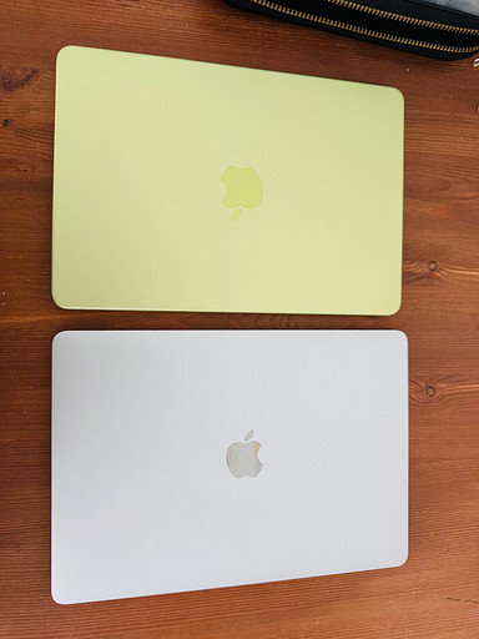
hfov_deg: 56.8
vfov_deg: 71.6
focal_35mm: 24
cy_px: 320
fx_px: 443
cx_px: 240
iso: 400
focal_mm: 6.76
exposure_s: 1/60
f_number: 1.78
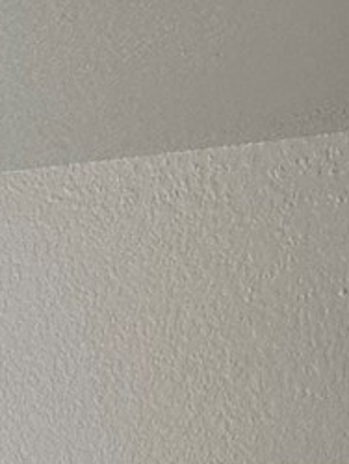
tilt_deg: -9.2
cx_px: -830
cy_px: 1422
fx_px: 2469
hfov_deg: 6.9
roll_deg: -2.8
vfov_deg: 8.7
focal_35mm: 184
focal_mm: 6.86
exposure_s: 1/349
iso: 80
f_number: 1.78
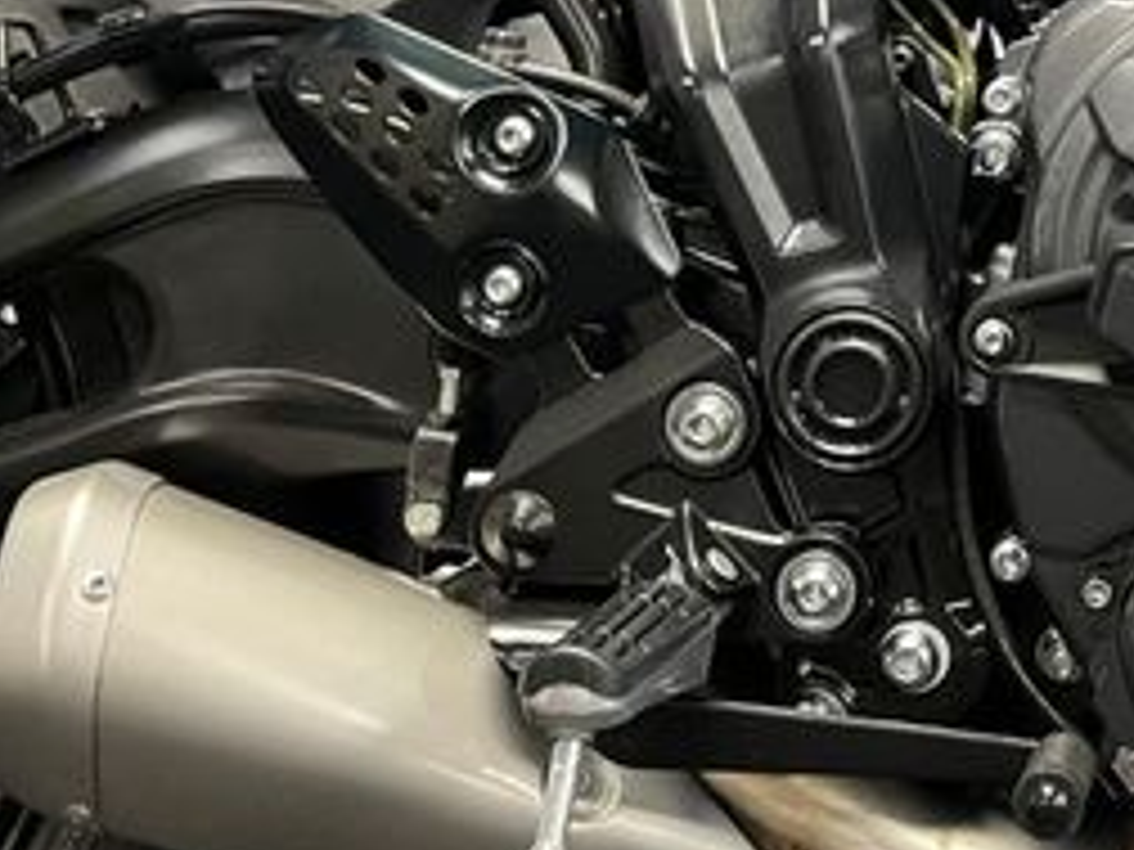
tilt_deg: -6.2
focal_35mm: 66
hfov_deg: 27.2
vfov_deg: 21.5
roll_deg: -1.4
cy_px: 18
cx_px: 1220
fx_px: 2162
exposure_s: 1/33
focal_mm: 5.1
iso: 500
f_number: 1.6
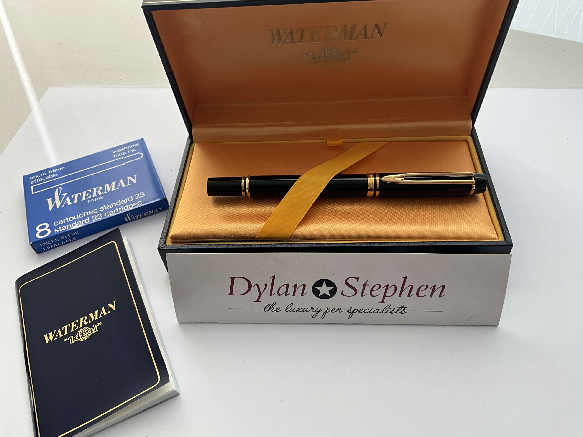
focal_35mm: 29
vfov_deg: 48.2
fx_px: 488
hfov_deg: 61.7
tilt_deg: -49.5
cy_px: 218
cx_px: 292
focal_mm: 3
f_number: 1.8
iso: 20
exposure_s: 1/122
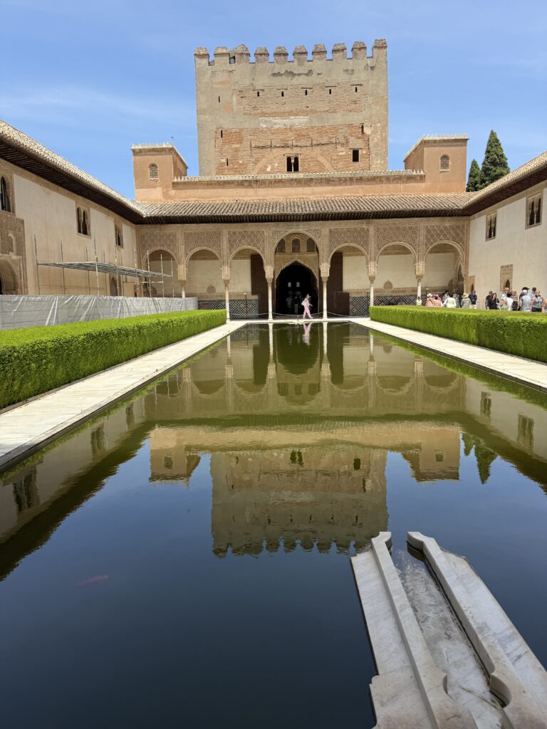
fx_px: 506
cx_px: 274
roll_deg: +1.5
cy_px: 364
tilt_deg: -7.2
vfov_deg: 71.6
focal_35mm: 24
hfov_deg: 56.8
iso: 80
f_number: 1.78
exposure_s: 1/2232
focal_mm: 6.76
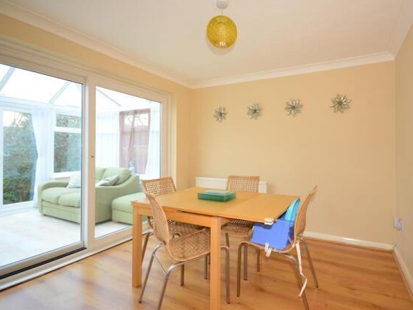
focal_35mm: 17
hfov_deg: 90.2
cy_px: 148
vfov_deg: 74.7
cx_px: 241
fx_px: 203
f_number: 5.6
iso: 400
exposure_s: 1/2
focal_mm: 10
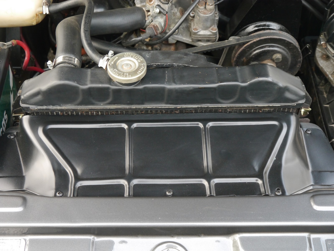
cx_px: 167
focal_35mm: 52
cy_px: 126
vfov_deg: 28.1
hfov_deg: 36.8
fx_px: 502
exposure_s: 1/40
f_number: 4.7
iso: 800
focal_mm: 26
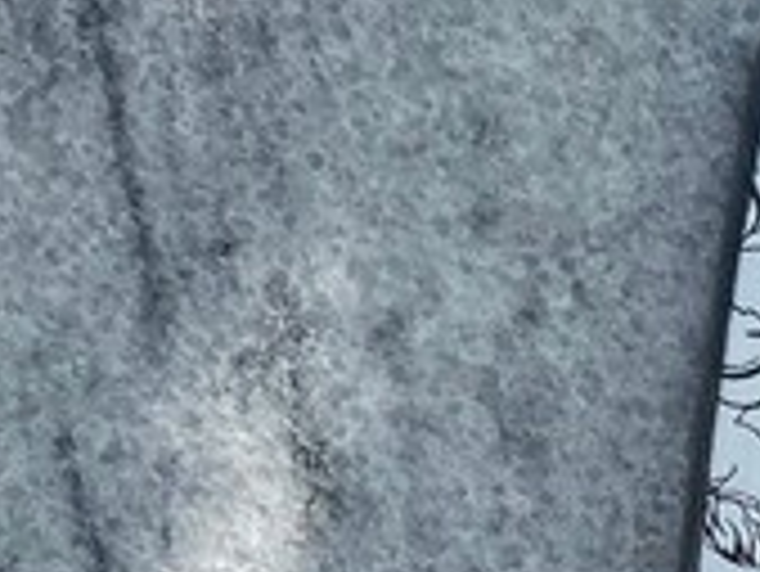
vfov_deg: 11.6
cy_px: 833
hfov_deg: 13.9
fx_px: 2702
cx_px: 1457
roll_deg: -1.5
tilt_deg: -23.2
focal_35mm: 123
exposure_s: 1/2625
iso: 32
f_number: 1.8
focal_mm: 4.25
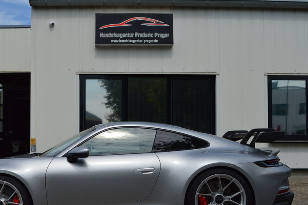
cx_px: 105
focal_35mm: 46
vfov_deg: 29.0
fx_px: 393
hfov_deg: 42.3
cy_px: 139
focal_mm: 22
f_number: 9
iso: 100
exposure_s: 1/400
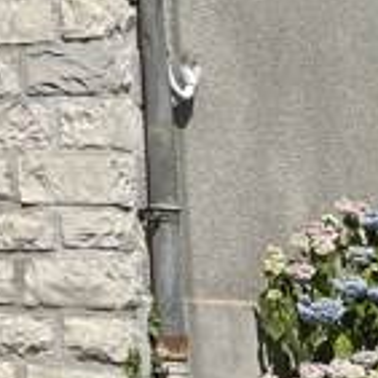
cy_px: -118
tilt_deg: +13.3
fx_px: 1606
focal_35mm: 130
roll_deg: -2.0
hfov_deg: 11.8
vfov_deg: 13.0
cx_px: -407
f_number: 1.6
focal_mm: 5.1
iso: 50
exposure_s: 1/5556
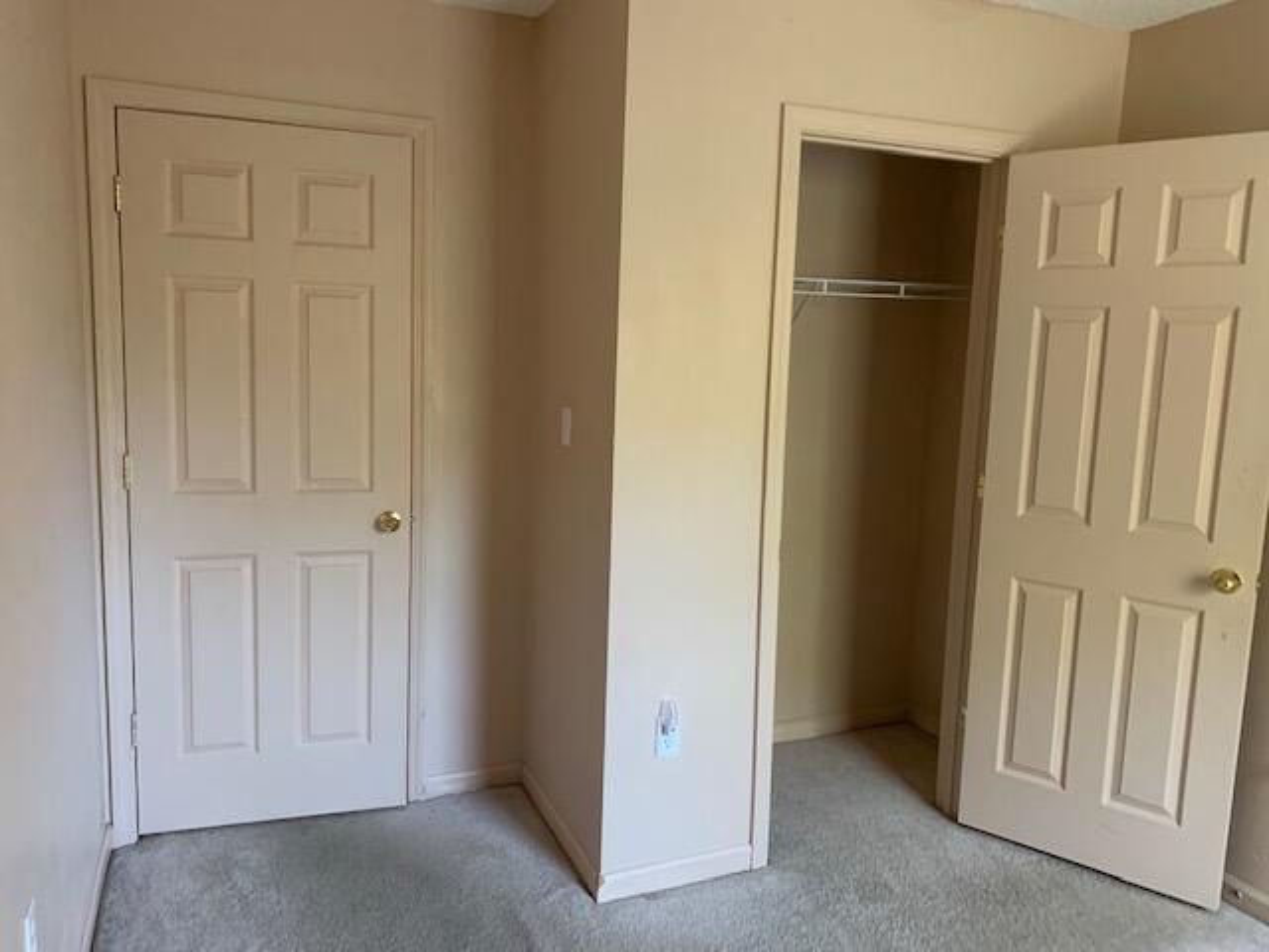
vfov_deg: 53.1
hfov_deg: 67.3
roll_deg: -1.2
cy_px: 476
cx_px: 634
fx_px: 953
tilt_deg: -9.7
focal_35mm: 26
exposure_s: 1/60
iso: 320
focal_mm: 4.25
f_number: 1.8
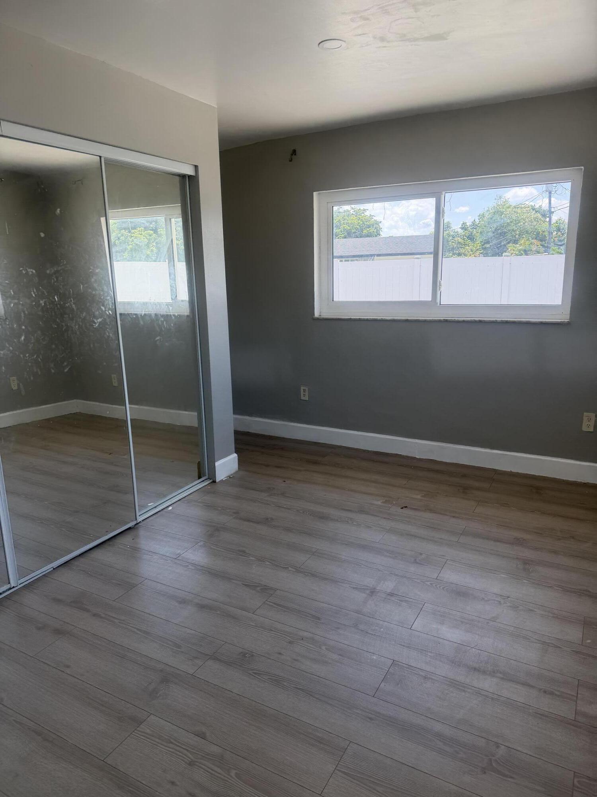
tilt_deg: -11.3
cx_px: 298
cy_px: 398
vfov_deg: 71.6
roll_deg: +2.7
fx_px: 552
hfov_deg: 56.8
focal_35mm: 24
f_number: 1.78
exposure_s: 1/350
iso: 80
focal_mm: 6.76
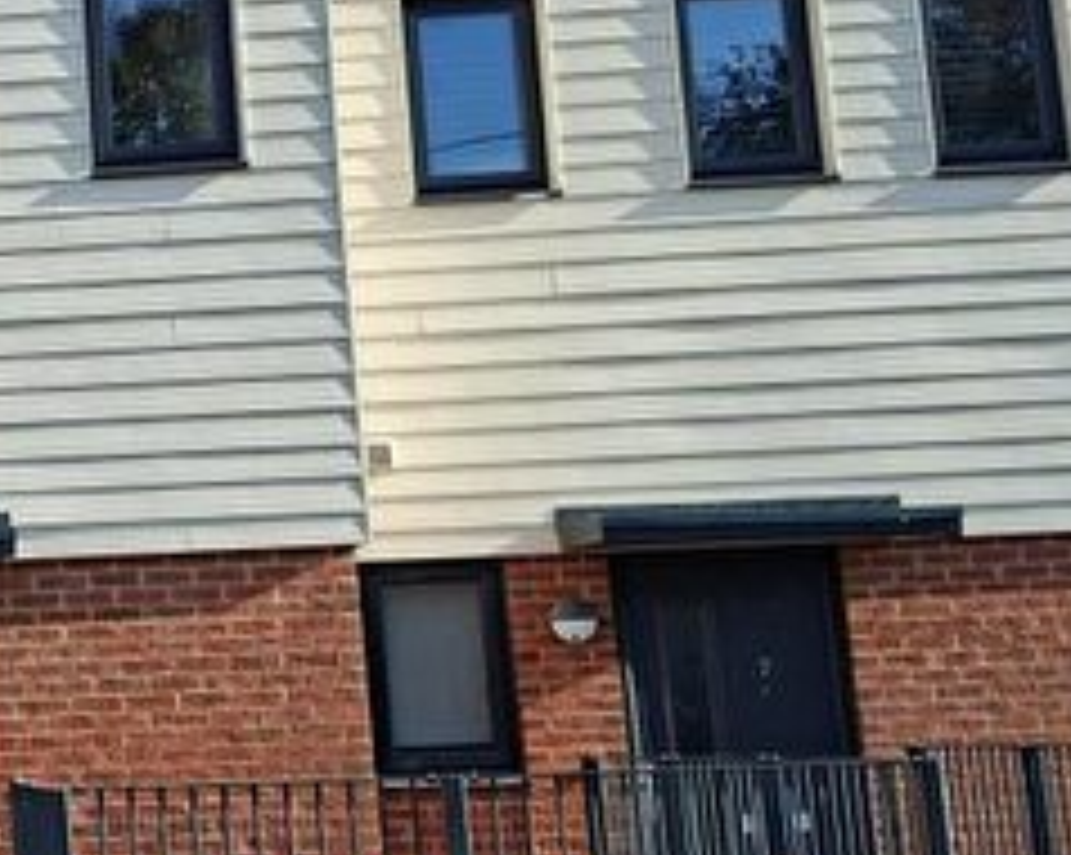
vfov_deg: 23.1
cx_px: -194
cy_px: 448
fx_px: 2090
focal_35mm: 66
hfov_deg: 25.9
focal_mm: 5.54
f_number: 1.8
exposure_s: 1/683
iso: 50
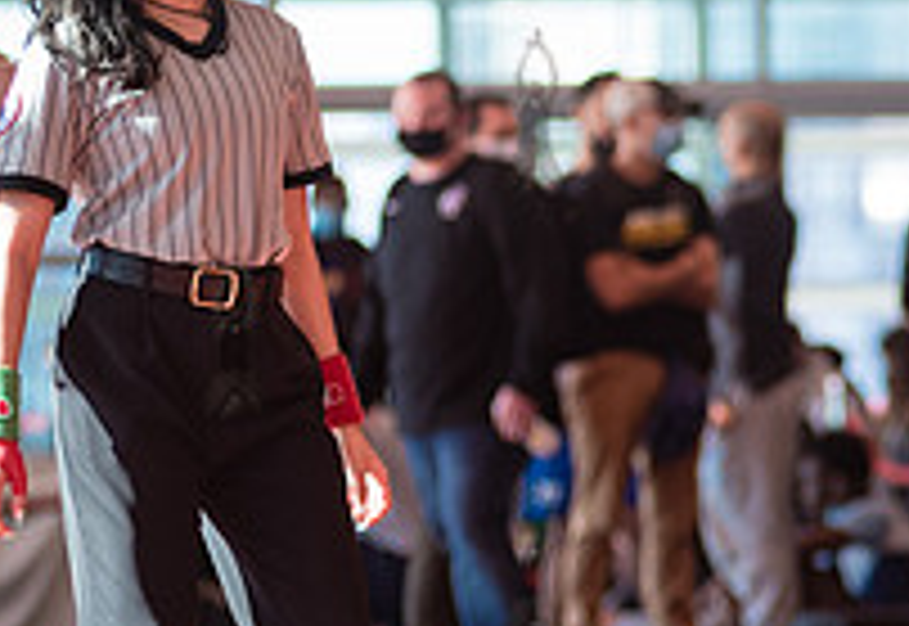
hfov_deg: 3.7
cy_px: 307
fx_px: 14102
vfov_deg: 2.5
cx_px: 1577
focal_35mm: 553
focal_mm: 145
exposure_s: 1/400
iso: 400
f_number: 4
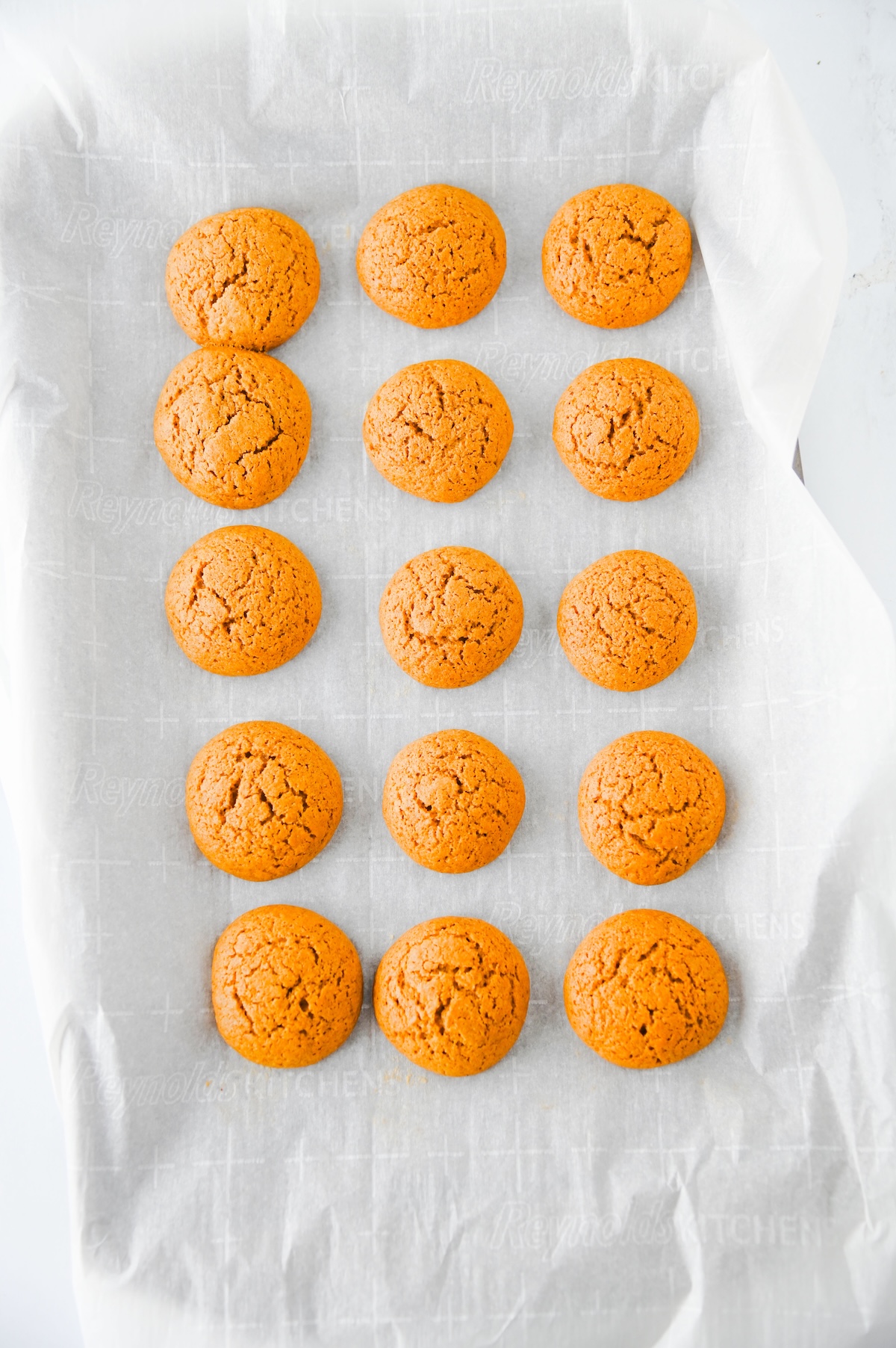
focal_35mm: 50
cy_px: 674
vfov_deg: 39.6
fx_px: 1869
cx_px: 448
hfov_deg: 27.0
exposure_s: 1/125
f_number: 4
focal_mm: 50
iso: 400
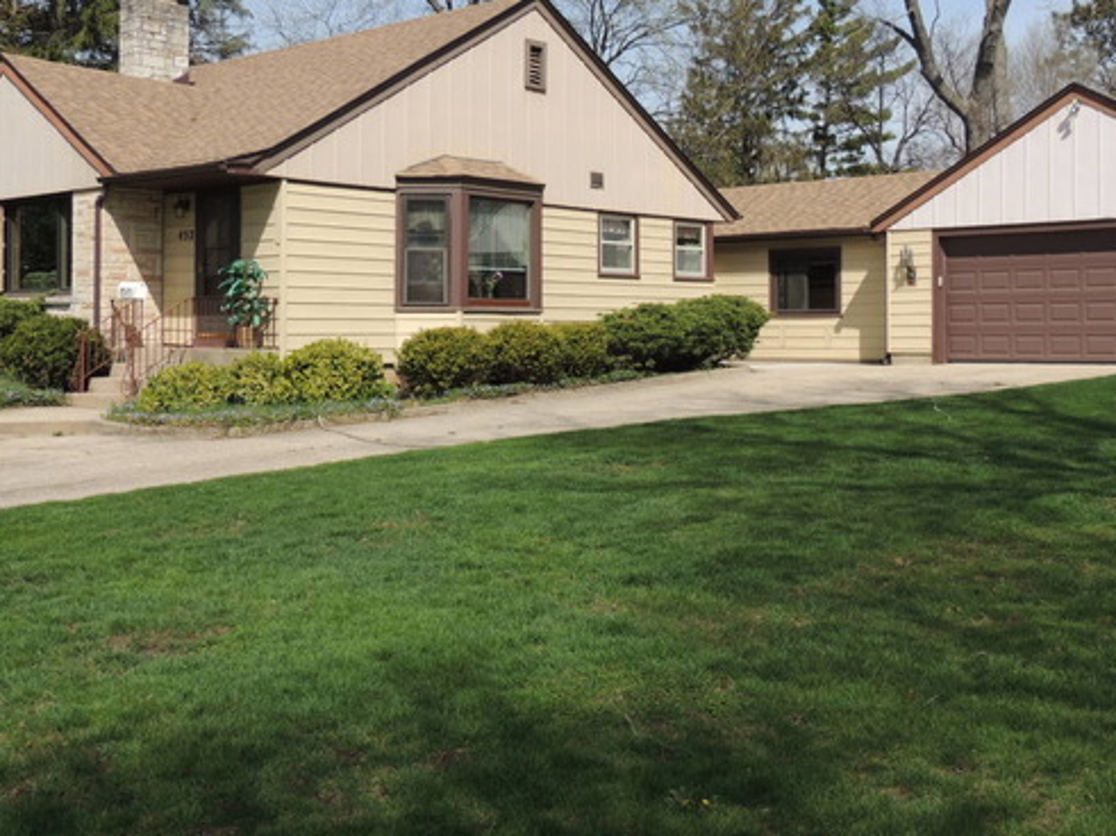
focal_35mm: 43
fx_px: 1386
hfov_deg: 43.8
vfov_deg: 33.4
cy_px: 309
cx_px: 605
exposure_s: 1/1250
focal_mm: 5.8
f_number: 3.2
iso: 100
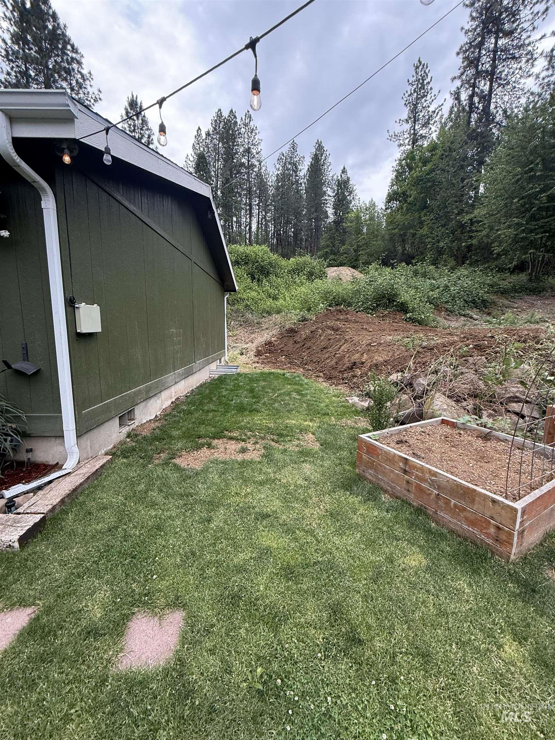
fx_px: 299
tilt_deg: -4.5
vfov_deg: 102.1
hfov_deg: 85.7
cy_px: 370
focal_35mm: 14
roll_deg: -0.5
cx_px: 278
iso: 64
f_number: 2.2
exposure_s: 1/102
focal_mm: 2.22
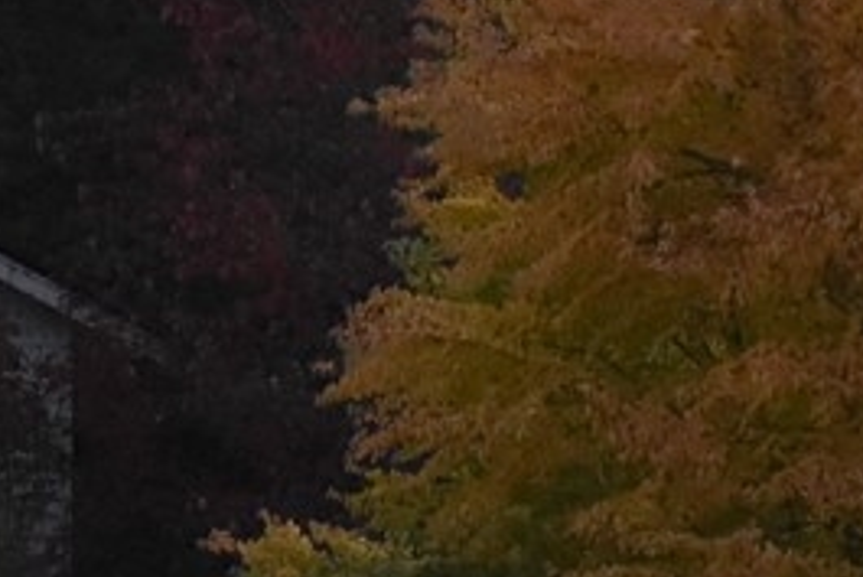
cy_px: -341
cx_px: -181
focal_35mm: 672
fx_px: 16117
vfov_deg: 2.0
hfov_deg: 3.1
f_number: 4.5
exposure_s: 1/250
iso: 2200
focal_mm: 70
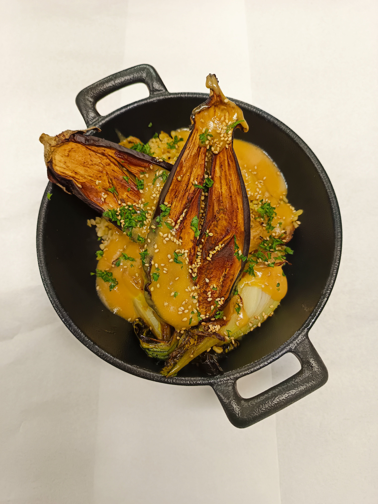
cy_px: 252
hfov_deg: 56.8
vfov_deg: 71.6
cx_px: 189
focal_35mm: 24
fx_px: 349
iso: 155
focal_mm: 5.31
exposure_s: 1/50
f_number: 1.7
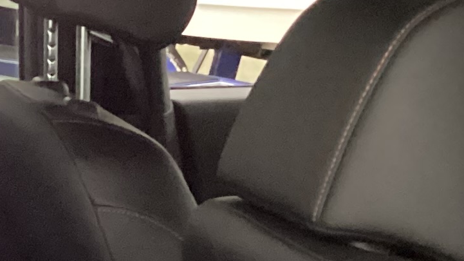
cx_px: -117
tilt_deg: -23.3
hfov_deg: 13.6
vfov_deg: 7.6
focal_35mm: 153
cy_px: 537
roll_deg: +1.6
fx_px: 1882
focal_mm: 3.3
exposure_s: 1/17
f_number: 2.4
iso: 800
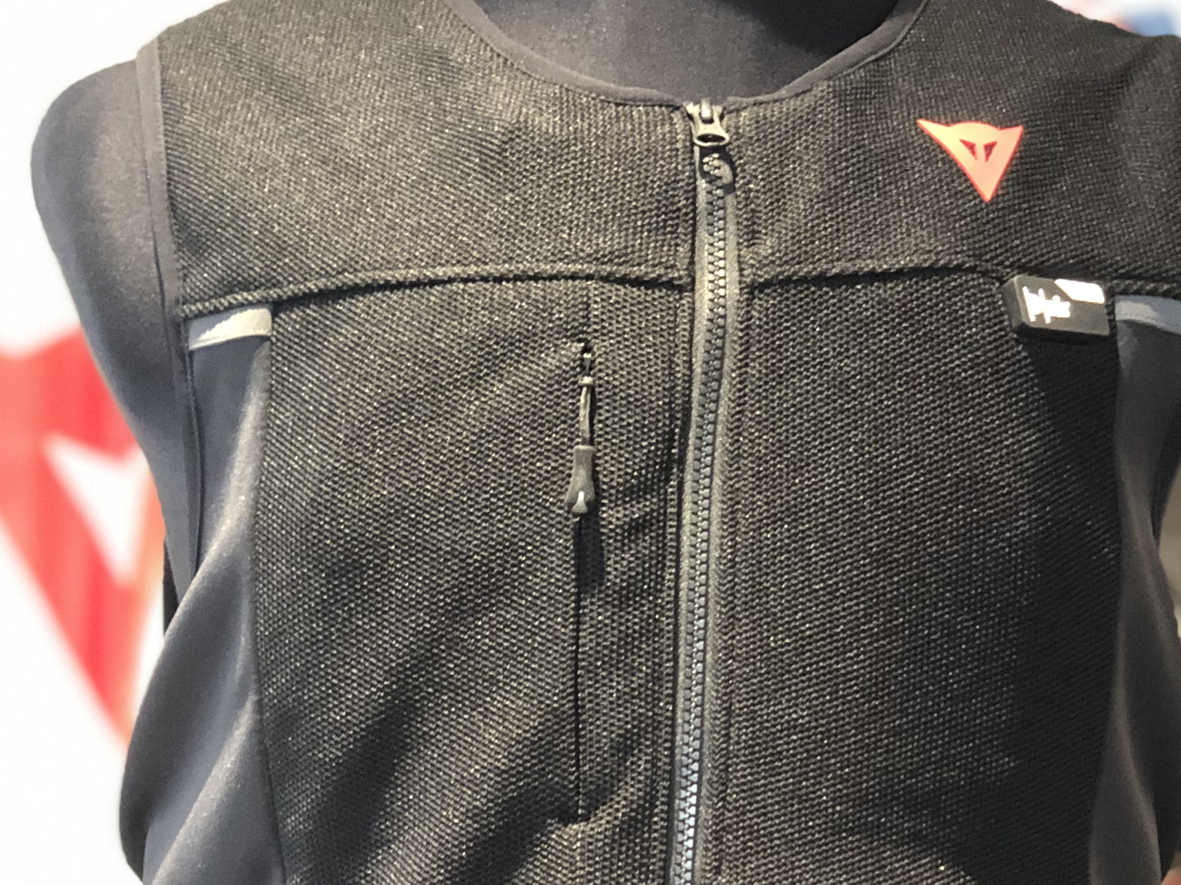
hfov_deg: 16.1
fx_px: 4162
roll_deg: -0.1
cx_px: 651
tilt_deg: -0.9
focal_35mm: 122
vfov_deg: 12.1
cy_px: 709
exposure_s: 1/14
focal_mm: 6
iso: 160
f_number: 2.4
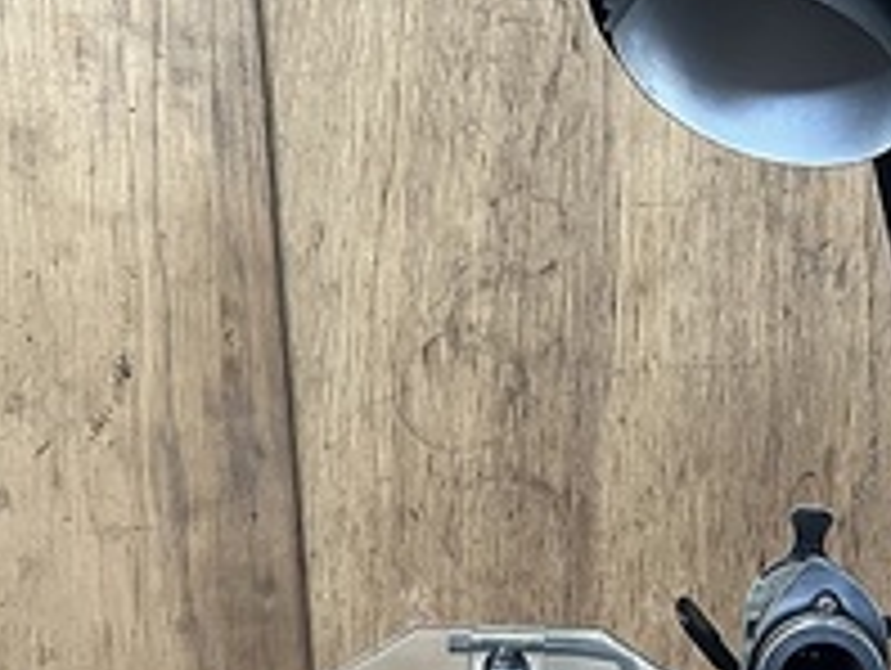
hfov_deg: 22.6
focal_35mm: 84
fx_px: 2165
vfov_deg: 17.4
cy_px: 594
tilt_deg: -15.7
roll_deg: +0.0
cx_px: 824
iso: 125
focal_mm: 5.1
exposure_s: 1/97
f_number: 1.6
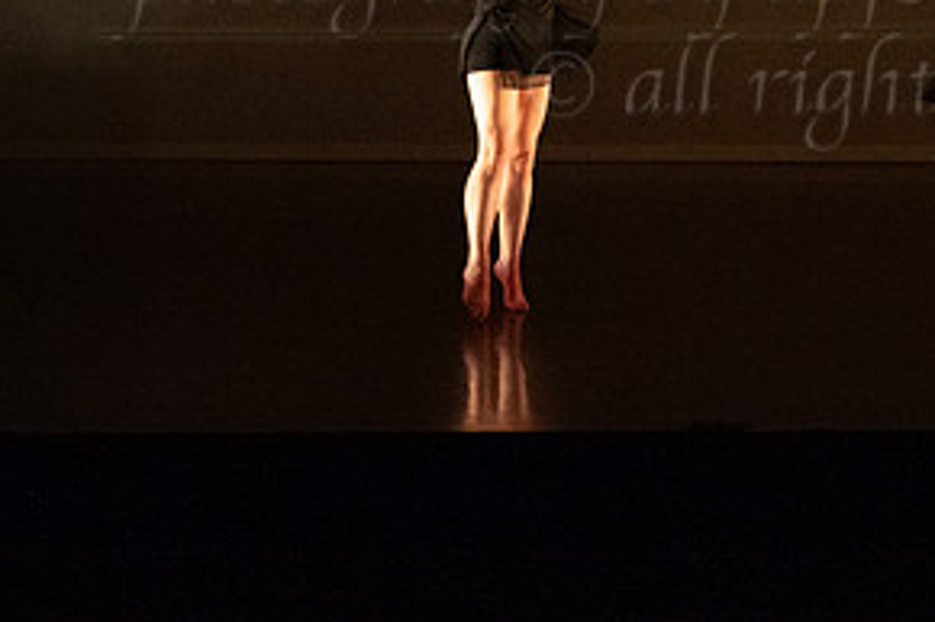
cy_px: 76
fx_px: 3660
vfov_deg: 9.7
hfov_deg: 14.1
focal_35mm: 141
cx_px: 1159
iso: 4000
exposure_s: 1/320
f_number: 3.2
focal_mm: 54
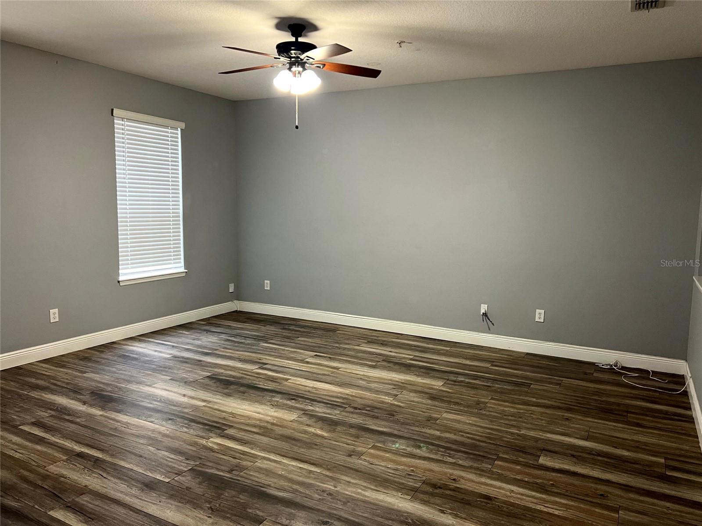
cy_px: 263
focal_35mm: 26
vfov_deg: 53.1
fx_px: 527
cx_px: 351
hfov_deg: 67.3
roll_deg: -0.4
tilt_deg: -6.8
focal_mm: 5.7
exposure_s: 1/60
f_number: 1.5
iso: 200
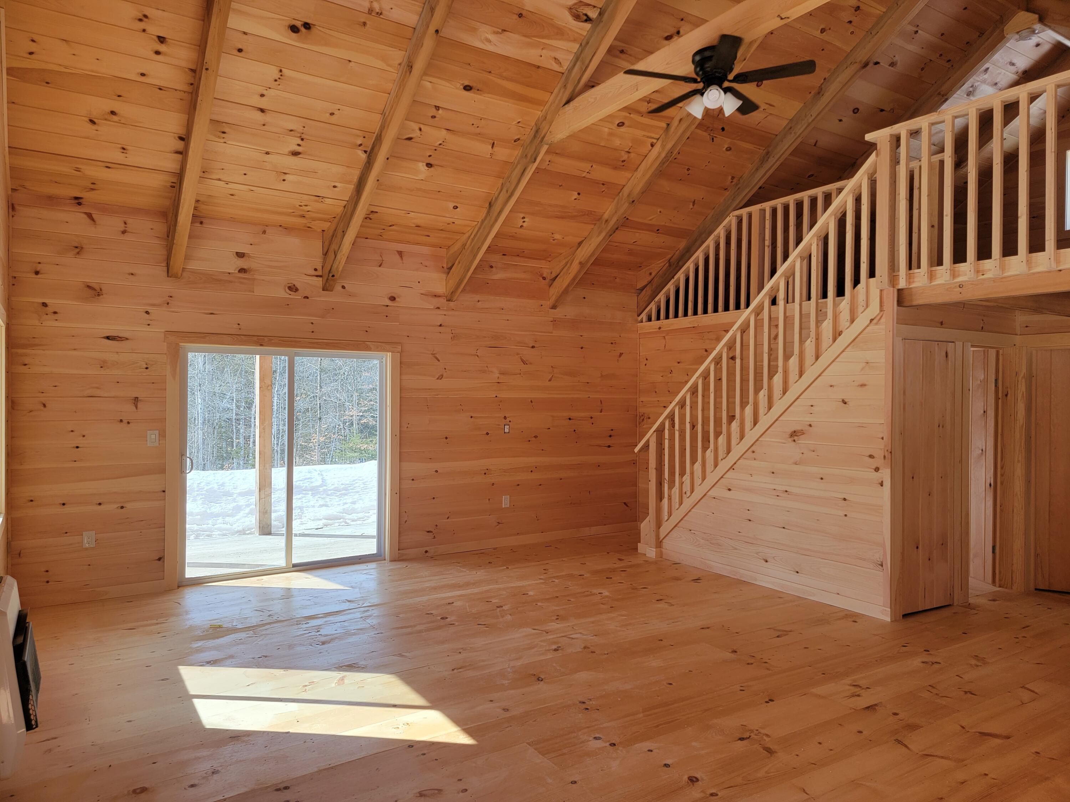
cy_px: 401
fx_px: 742
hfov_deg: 71.6
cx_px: 535
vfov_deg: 56.8
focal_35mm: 24
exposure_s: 1/120
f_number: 1.8
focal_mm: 6.7
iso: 20
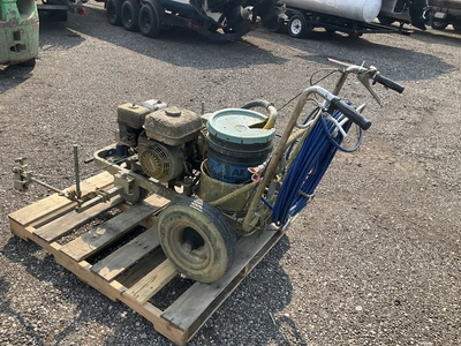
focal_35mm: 29
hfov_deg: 61.7
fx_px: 386
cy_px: 173
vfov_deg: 48.2
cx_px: 230
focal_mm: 3
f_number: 1.8
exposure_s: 1/719
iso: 25
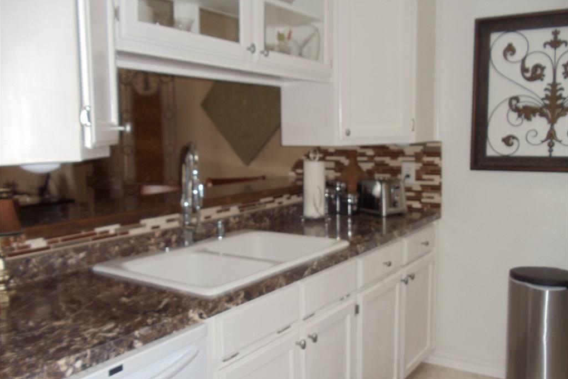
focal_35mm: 46
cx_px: 284
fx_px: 726
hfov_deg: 42.8
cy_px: 194
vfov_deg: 29.2
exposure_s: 1/30
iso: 100
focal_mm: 6
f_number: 3.5
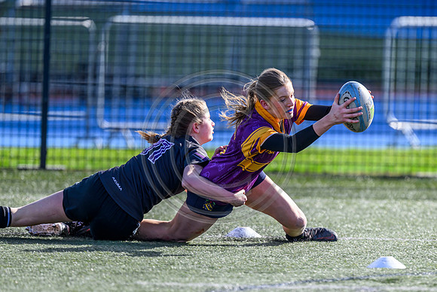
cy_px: 149
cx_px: 283
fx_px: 7359
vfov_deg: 2.3
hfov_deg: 3.4
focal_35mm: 606
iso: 200
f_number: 3.2
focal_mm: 400
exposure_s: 1/1250
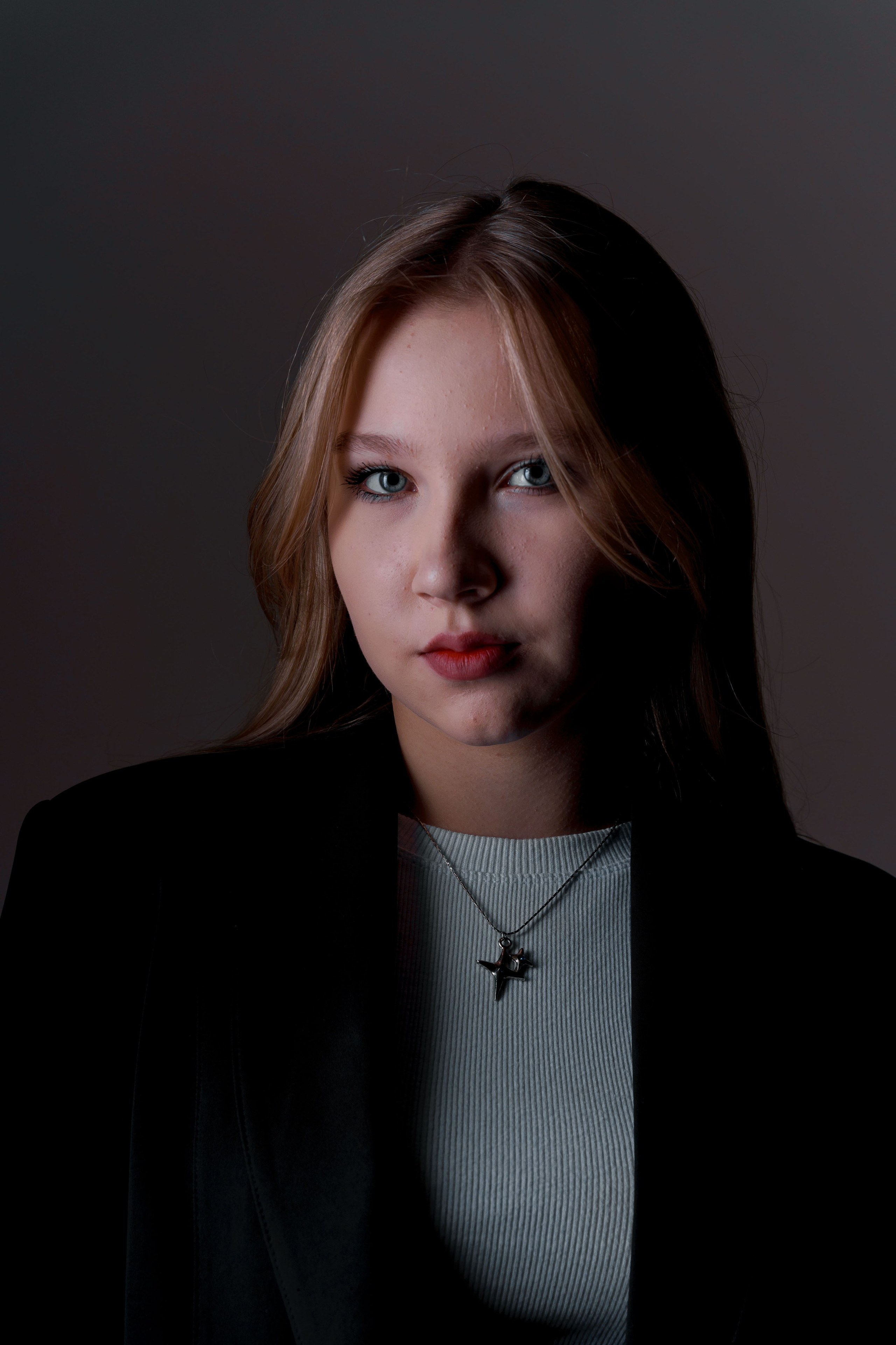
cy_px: 672
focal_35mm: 150
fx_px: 5600
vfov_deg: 13.7
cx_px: 448
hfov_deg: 9.1
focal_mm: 150
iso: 100
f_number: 6.3
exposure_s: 1/125
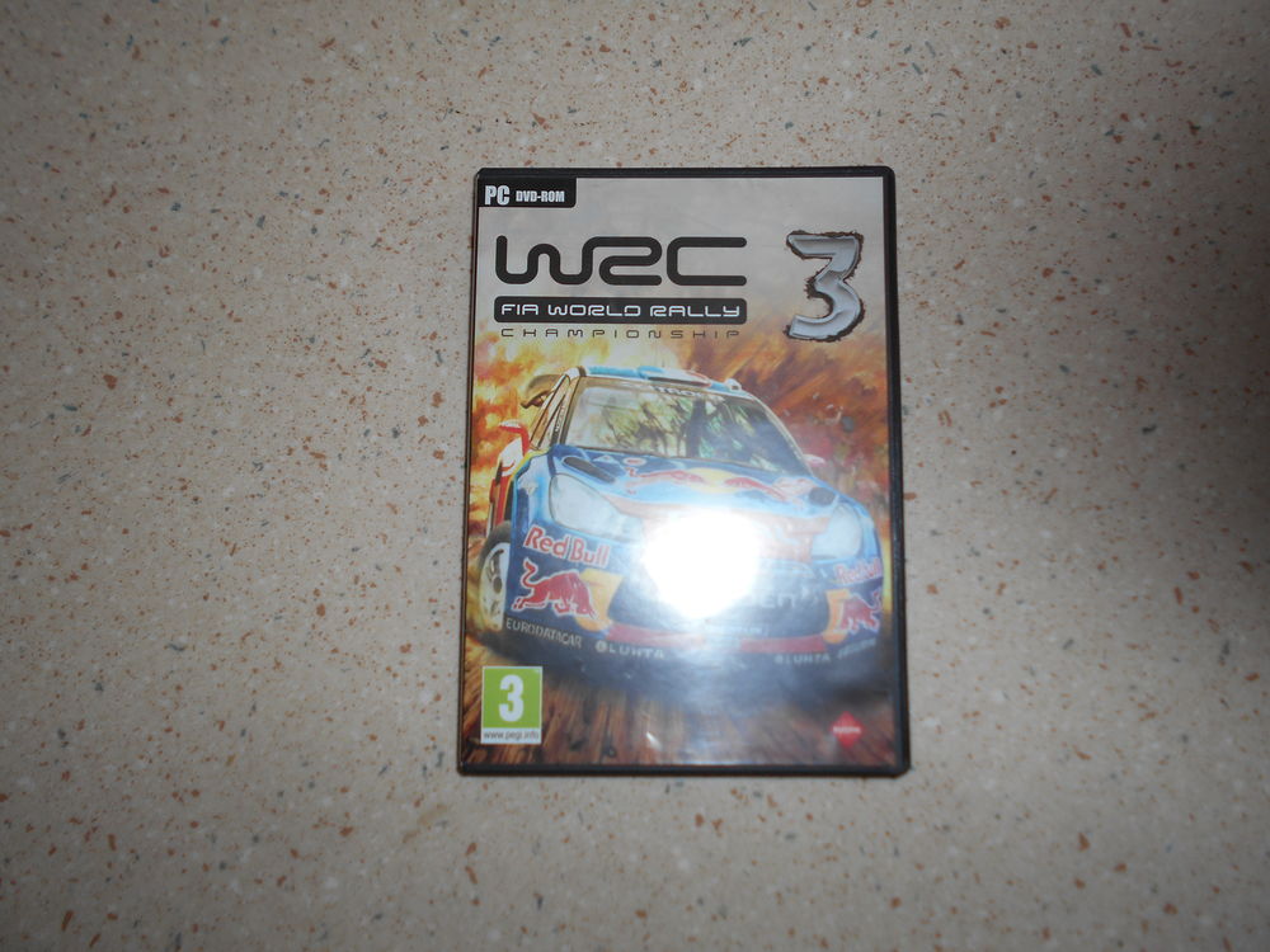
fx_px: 954
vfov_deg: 53.1
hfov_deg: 67.3
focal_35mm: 26
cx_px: 635
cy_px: 476
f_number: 3.2
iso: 80
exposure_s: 1/25
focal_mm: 4.6
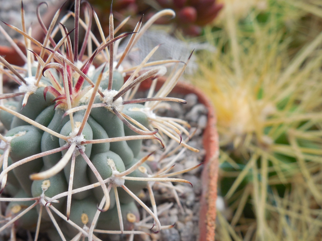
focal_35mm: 43
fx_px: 400
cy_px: 148
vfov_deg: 33.5
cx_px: 113
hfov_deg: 43.3
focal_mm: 5.6
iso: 125
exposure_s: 1/80
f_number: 3.6
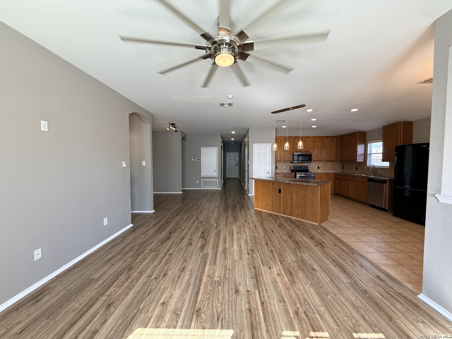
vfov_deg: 85.7
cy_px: 170
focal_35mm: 14
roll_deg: -0.4
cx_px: 226
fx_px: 183
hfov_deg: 102.1
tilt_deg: -2.4
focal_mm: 2.22
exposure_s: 1/120
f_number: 2.2
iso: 200
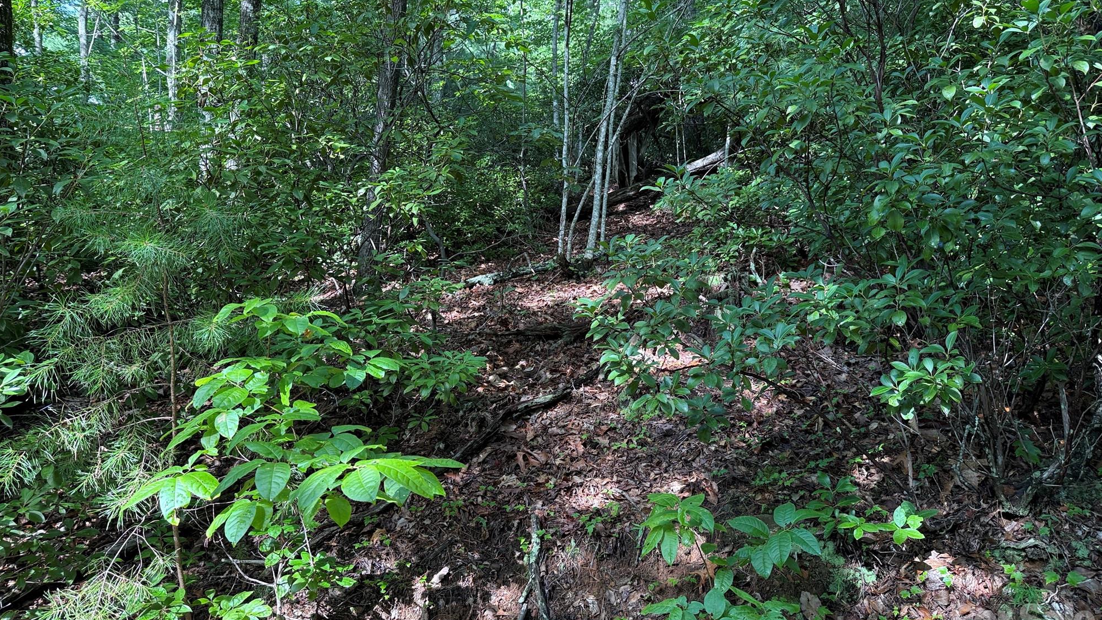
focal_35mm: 27
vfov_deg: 42.9
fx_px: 789
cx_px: 566
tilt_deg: +6.6
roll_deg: -1.2
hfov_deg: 69.8
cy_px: 281
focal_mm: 6.76
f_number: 1.78
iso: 125
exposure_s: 1/138
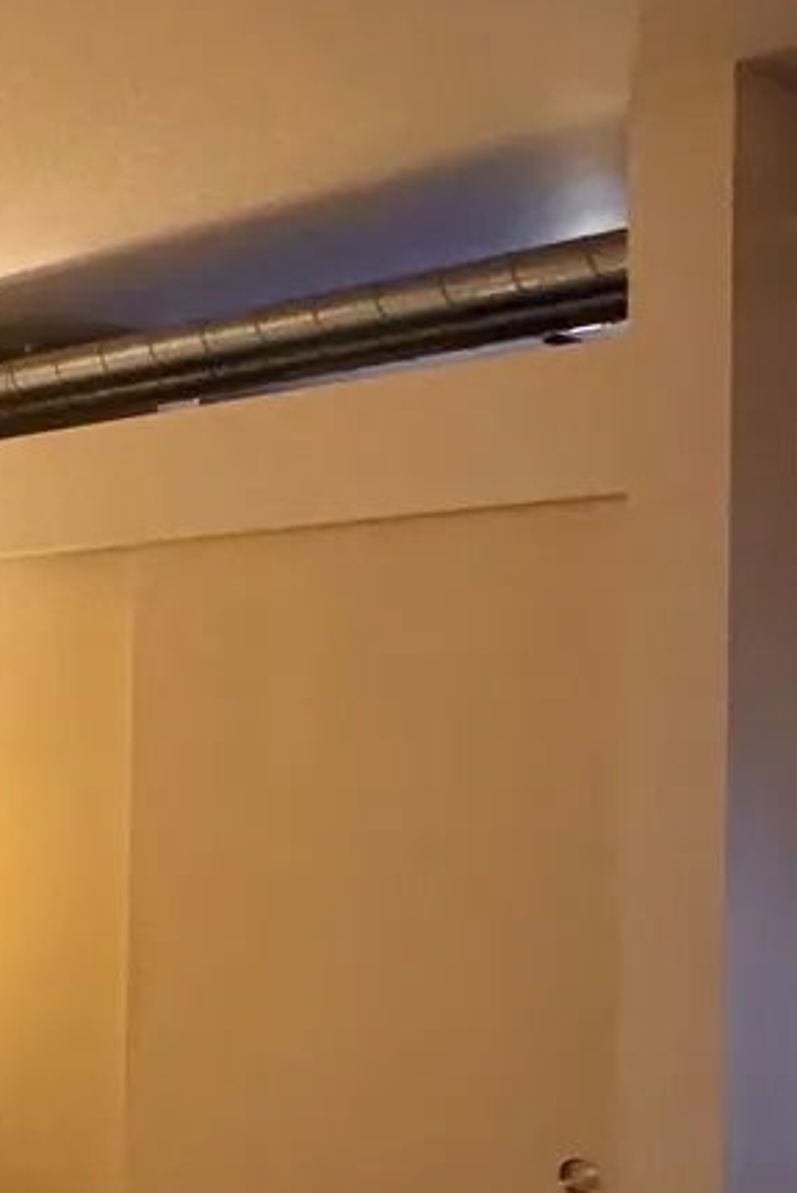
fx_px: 1790
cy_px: 720
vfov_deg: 36.7
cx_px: -219
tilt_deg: +0.4
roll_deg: -0.6
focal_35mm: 54
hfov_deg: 22.6
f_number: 2.2
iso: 640
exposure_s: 1/42
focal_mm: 2.22
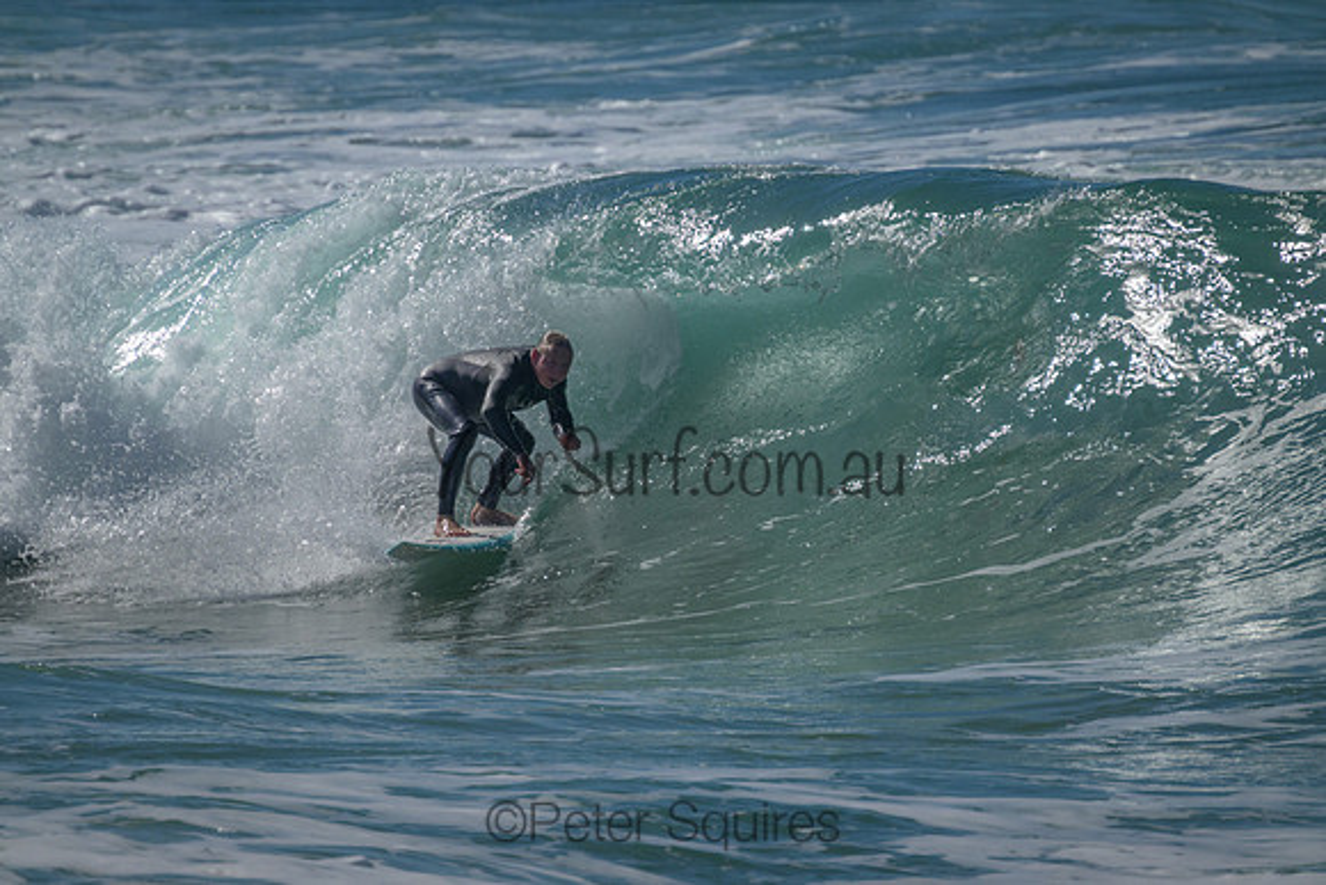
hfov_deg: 2.6
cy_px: 442
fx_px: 29472
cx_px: 663
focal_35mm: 800
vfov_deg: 1.7
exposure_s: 1/2000
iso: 1250
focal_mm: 800
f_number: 11
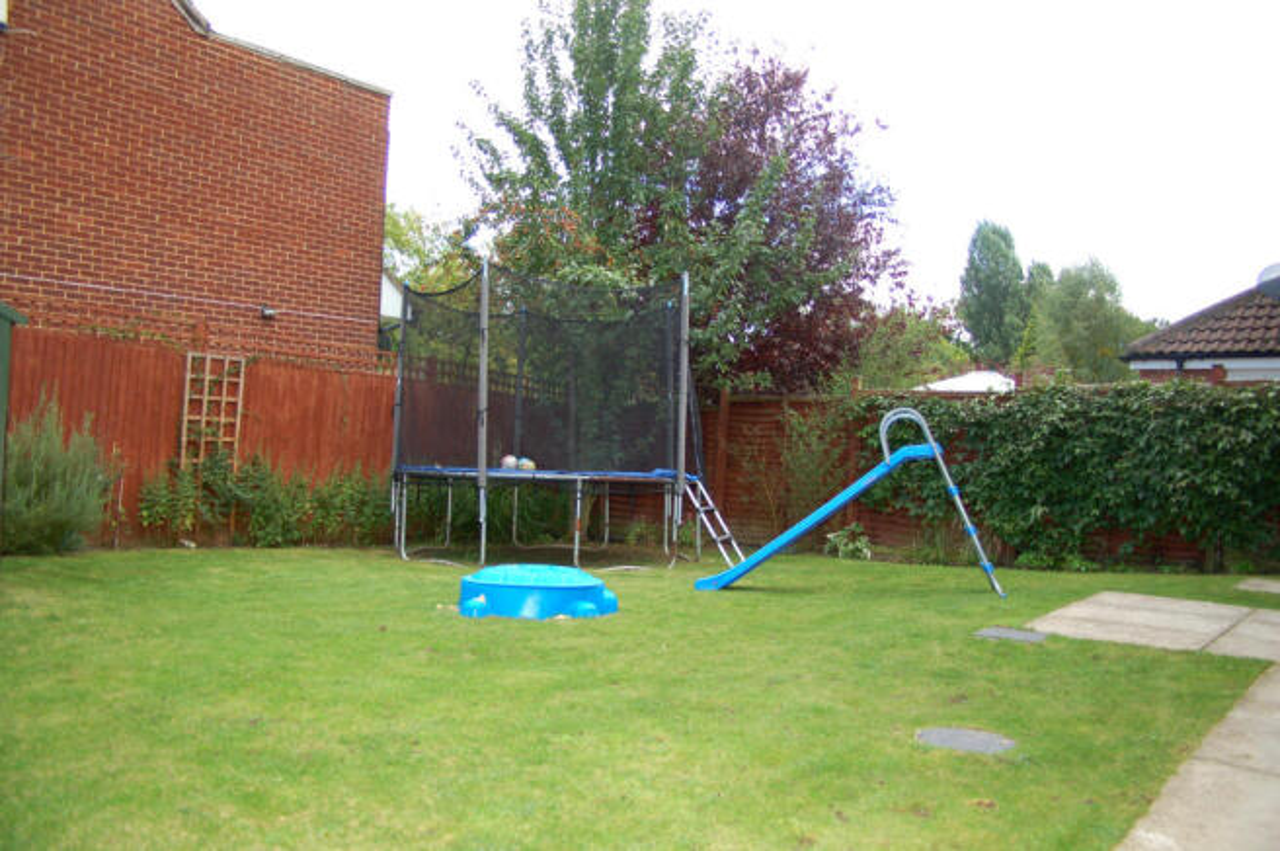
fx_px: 959
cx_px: 640
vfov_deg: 47.8
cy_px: 426
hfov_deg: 67.4
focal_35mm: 27
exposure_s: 1/500
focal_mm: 18
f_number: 4
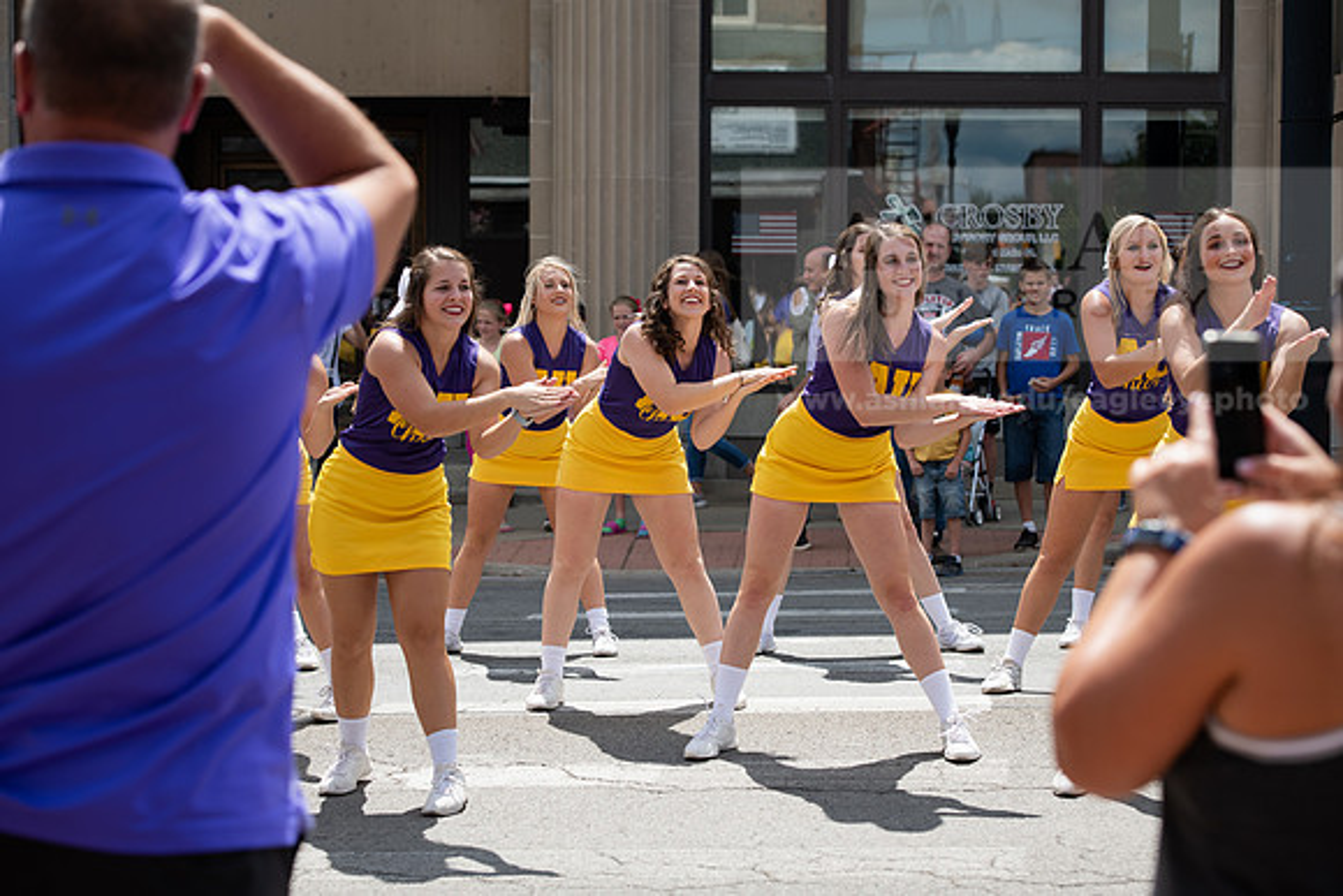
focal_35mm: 80
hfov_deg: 25.4
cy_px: 448
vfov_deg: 17.1
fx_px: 2985
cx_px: 672
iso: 200
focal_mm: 80
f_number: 5.6
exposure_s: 1/800
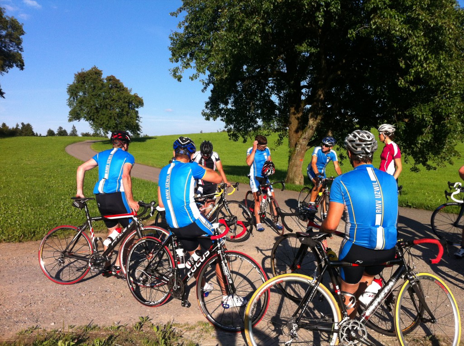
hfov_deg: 52.7
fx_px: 468
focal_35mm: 35
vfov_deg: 40.6
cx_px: 232
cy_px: 173
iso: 80
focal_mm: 3.85
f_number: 2.8
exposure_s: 1/1257
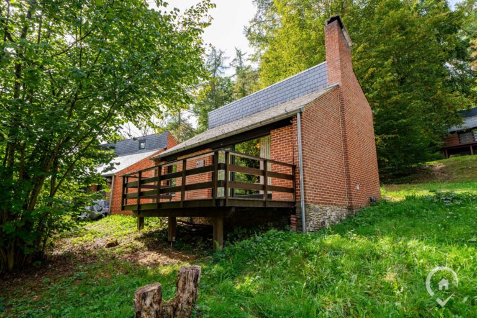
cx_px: 238
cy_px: 159
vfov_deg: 64.6
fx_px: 252
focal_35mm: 19
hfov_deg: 86.9
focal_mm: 19
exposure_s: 1/125
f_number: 5
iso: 100
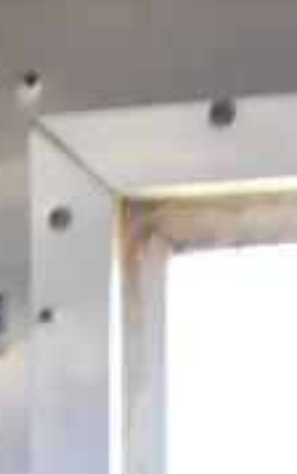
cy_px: 730
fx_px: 2019
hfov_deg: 8.1
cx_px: -270
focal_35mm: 156
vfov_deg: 12.7
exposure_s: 1/30
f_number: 3.8
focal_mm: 20
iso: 500
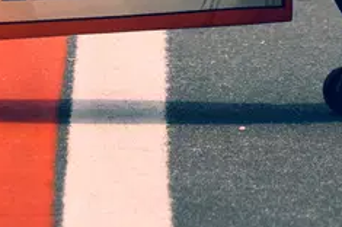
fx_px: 14562
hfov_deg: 1.3
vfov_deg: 0.9
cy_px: -188
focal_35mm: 1535
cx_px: 119
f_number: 4.8
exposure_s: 1/1000
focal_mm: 200
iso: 200
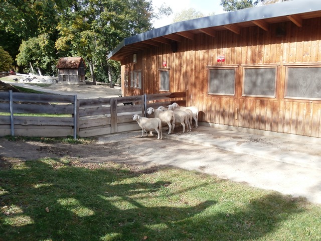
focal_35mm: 30
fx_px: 278
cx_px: 160
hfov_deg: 60.0
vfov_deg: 46.8
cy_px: 120
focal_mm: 5.36
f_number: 3.5
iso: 100
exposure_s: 1/250
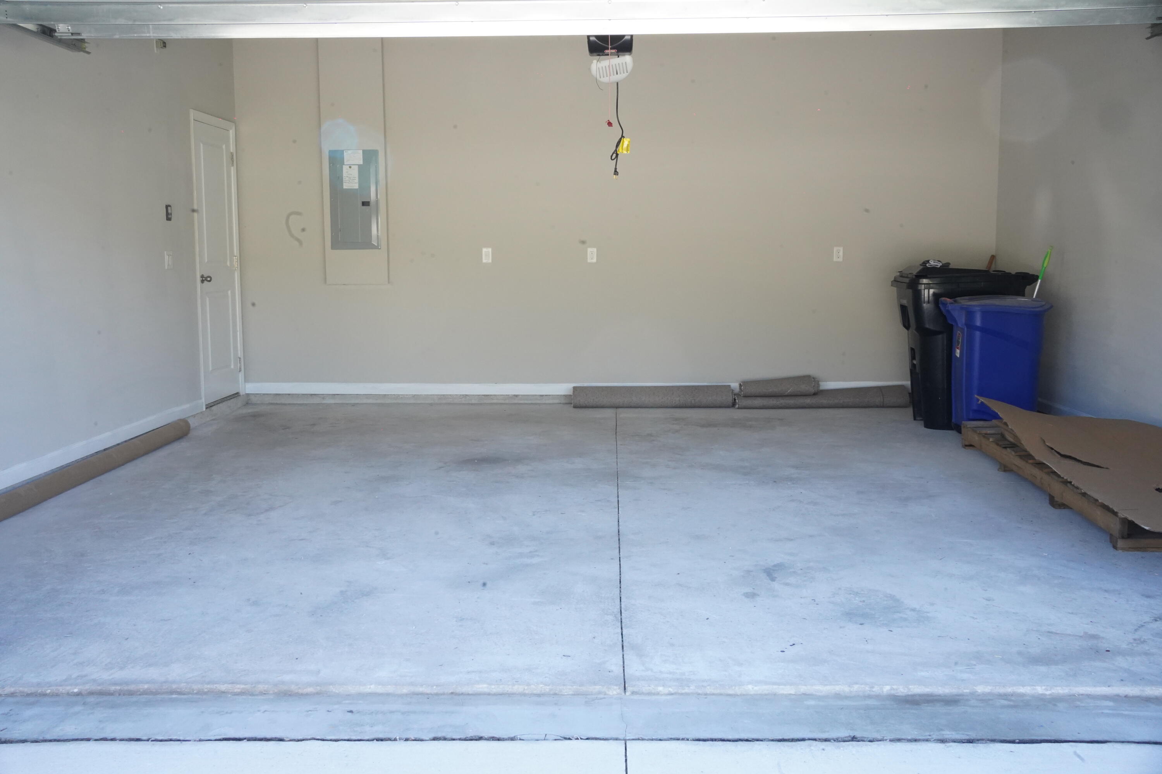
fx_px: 1130
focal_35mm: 35
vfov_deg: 37.9
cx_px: 581
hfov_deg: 54.4
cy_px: 387
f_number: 22
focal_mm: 35
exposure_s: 1/60
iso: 3200
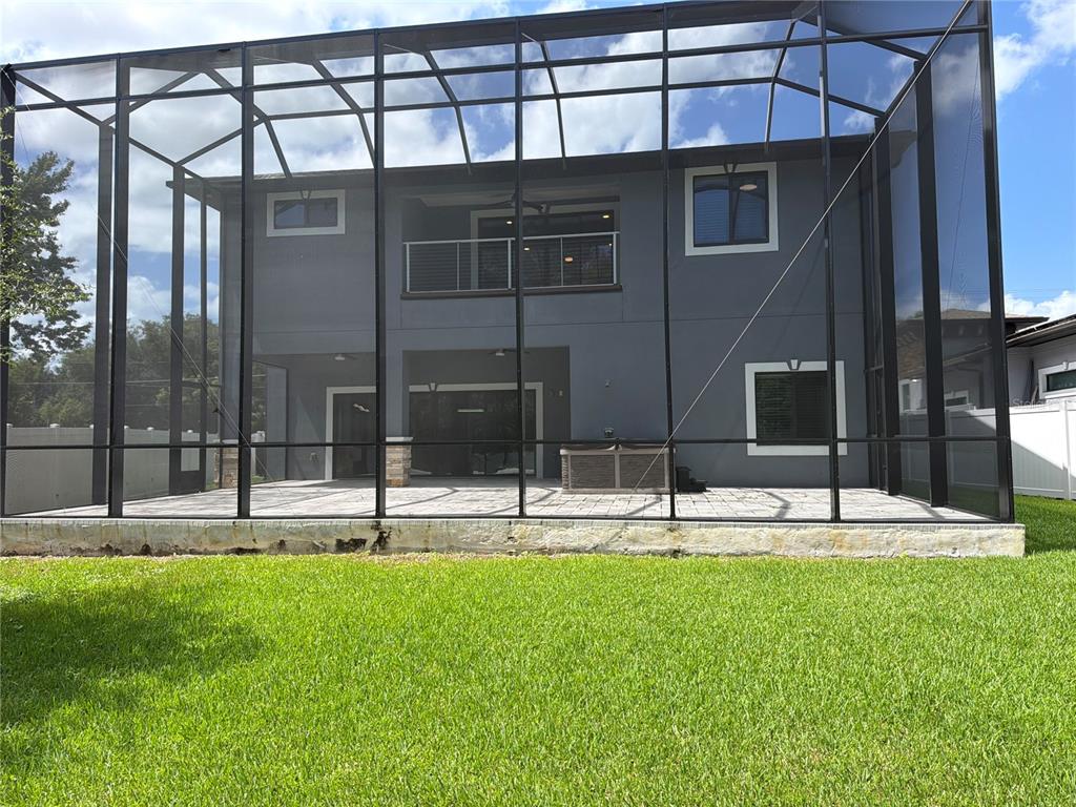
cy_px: 404
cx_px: 538
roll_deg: +1.2
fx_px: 746
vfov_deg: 56.8
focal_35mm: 24
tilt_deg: +3.8
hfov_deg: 71.6
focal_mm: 6.76
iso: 80
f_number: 1.78
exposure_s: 1/2801
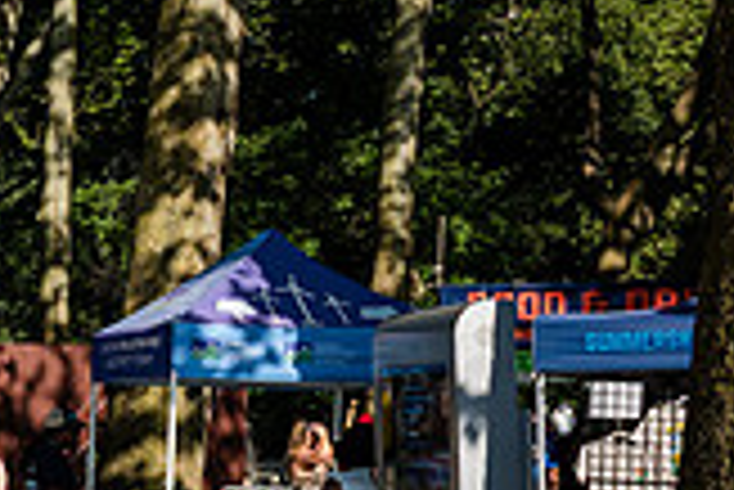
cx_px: -459
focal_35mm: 87
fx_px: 1775
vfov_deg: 15.6
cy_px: 438
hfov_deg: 19.4
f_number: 4
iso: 400
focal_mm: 24
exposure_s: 1/2000
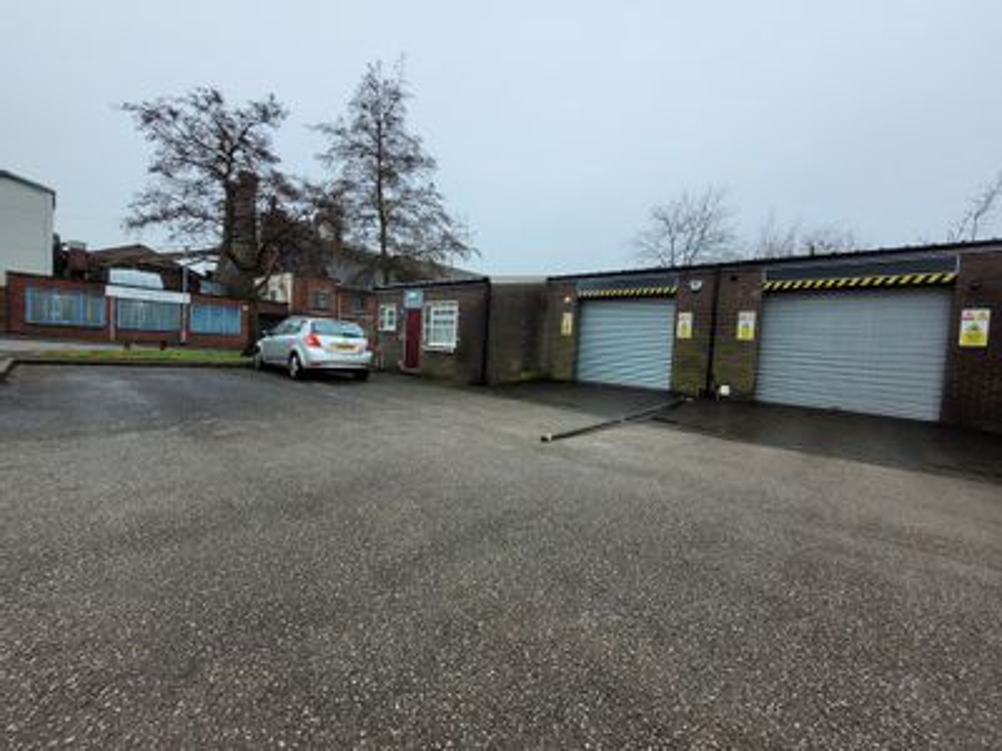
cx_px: 501
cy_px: 376
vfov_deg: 89.9
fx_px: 376
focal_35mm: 13
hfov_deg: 106.2
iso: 40
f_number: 2.2
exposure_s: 1/217
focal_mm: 1.74
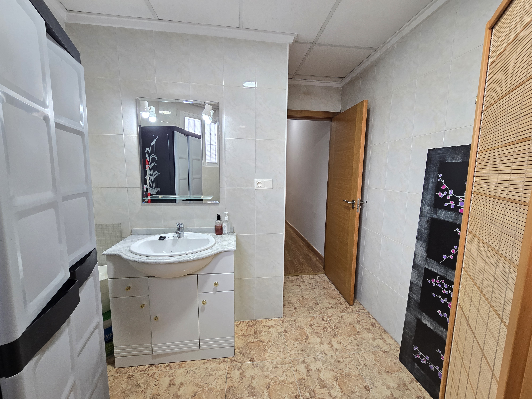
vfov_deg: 89.9
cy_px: 200
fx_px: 200
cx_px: 266
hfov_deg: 106.2
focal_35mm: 13
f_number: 2.2
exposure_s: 1/50
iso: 200
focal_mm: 2.2
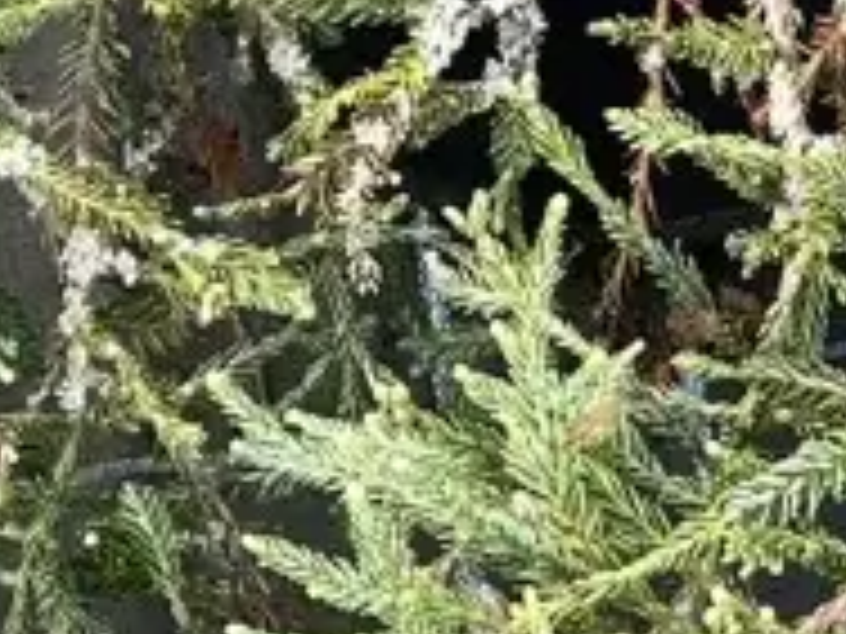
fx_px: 4863
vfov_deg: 7.5
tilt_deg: -62.0
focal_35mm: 199
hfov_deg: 9.9
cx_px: 778
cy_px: 162
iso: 50
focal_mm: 5.1
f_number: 1.6
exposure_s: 1/121
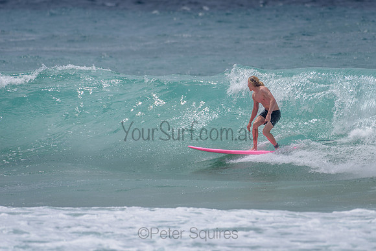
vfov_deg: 2.2
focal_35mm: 614
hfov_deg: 3.4
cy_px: 99
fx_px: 6417
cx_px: 226
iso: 90
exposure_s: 1/2000
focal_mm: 500
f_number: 5.6
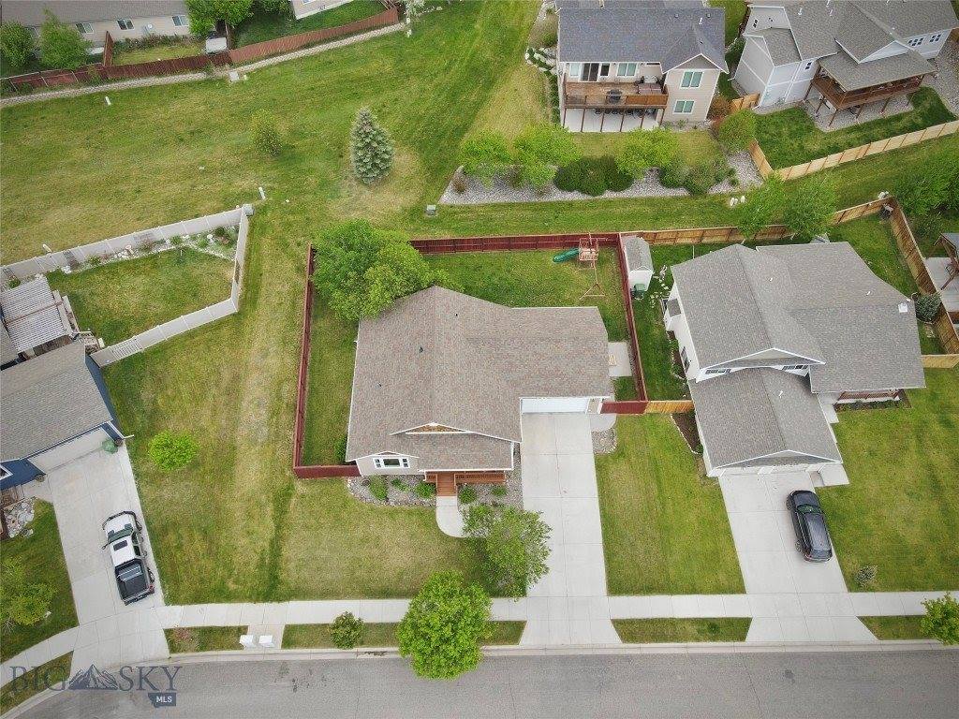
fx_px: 665
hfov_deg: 71.6
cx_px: 480
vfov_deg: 56.8
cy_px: 360
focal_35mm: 24
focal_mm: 4.5
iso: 100
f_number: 2.8
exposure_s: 1/100
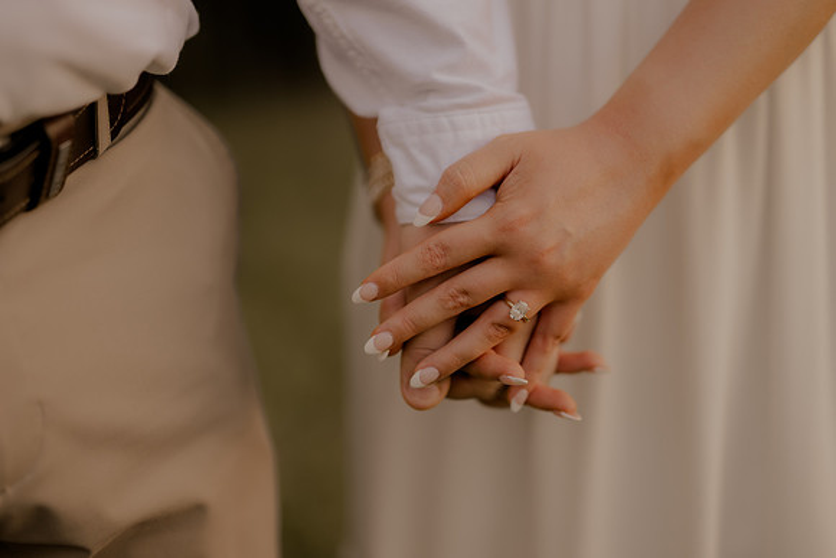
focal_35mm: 50
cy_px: 279
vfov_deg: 27.0
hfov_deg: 39.6
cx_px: 418
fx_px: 1161
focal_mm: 50
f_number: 2.2
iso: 200
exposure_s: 1/500
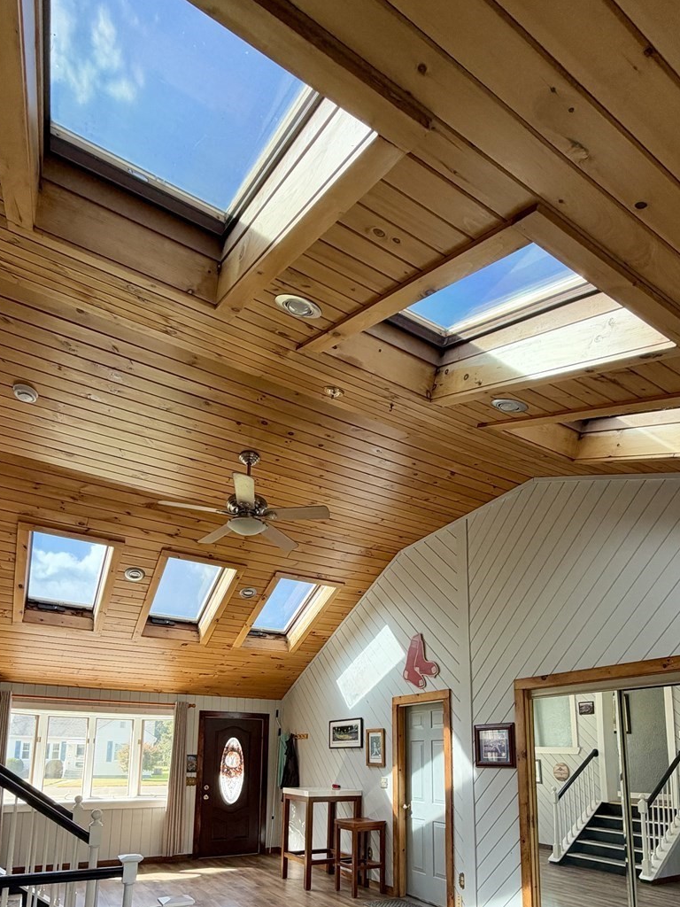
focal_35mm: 21
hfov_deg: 63.4
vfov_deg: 73.5
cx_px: 341
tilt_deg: +10.2
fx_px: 550
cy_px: 678
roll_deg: -1.2
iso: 80
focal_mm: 2.22
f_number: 2.2
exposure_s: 1/121
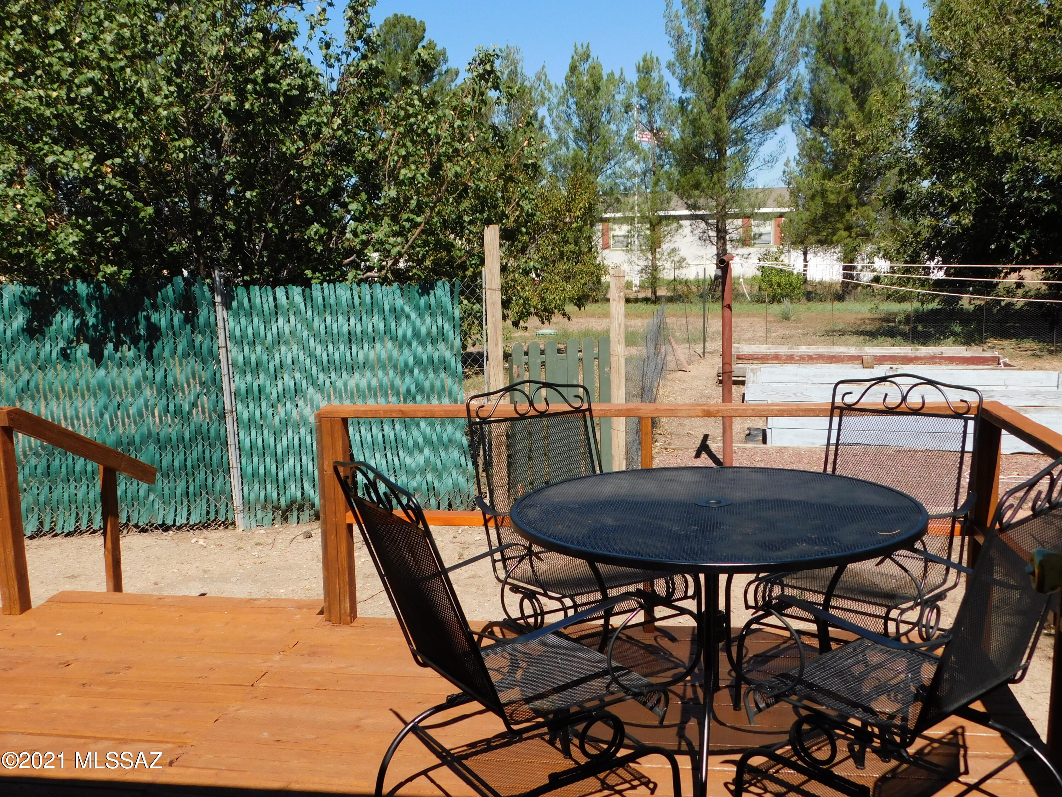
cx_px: 531
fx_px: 1104
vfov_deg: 39.7
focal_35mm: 36
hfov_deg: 51.4
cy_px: 398
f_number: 3.5
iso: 125
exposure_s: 1/1250
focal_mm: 6.3
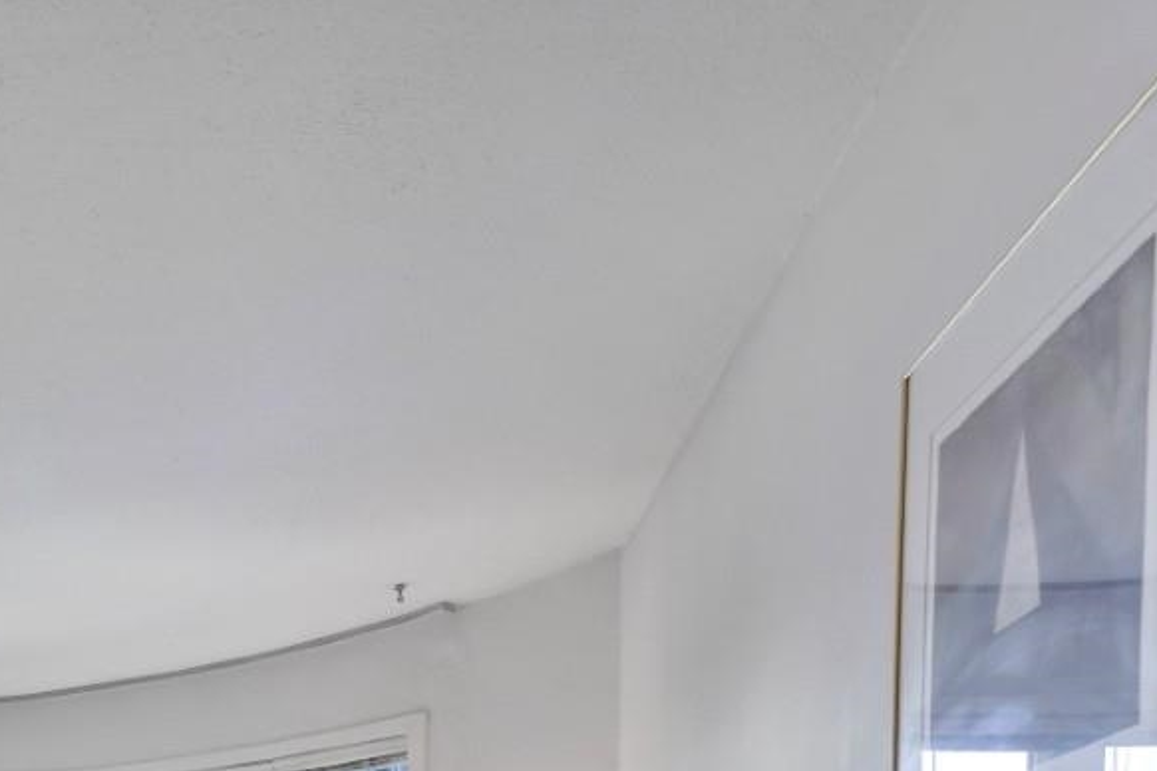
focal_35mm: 39
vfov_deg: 27.7
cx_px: -262
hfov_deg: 36.7
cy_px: 1035
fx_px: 1253
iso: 400
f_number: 8
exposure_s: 1/60
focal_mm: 14
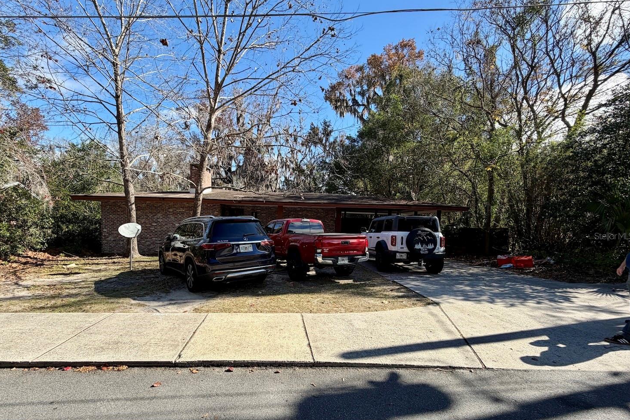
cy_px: 236
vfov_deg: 73.5
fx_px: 280
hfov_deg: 96.5
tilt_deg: -1.2
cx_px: 289
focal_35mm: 16
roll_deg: -1.6
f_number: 2.2
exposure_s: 1/770
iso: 40
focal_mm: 2.22
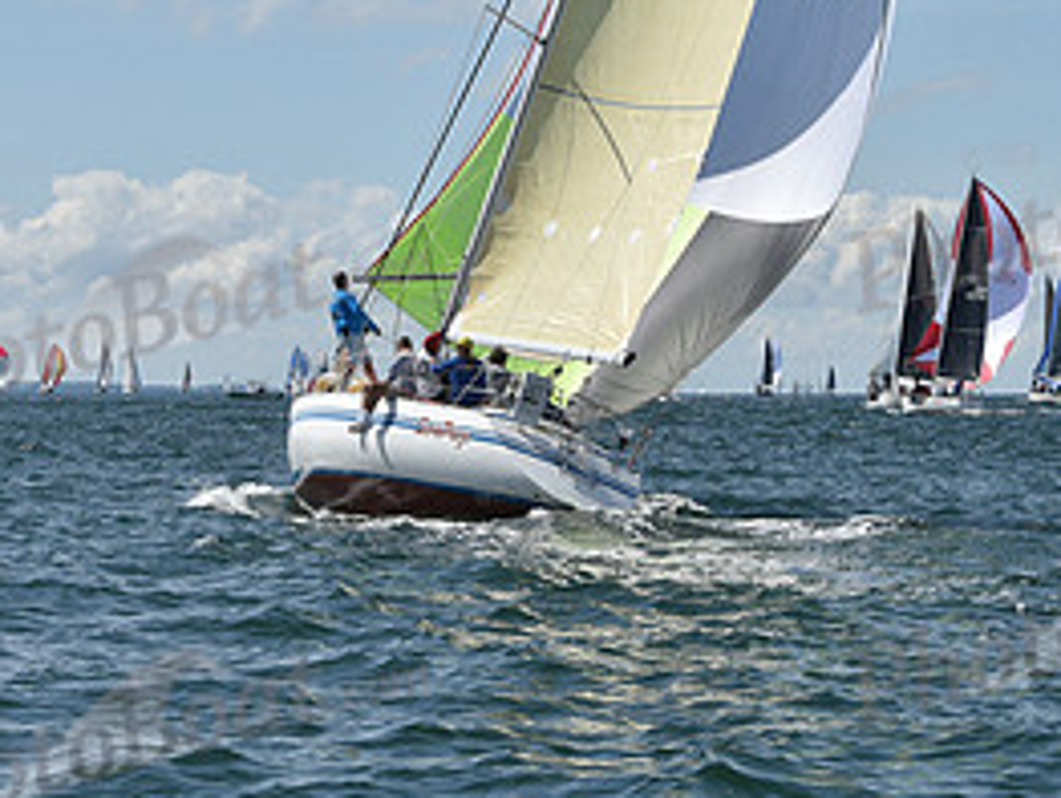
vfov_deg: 9.9
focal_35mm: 149
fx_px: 4571
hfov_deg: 13.2
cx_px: 644
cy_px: 55
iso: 250
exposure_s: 1/1250
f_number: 9
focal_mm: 70
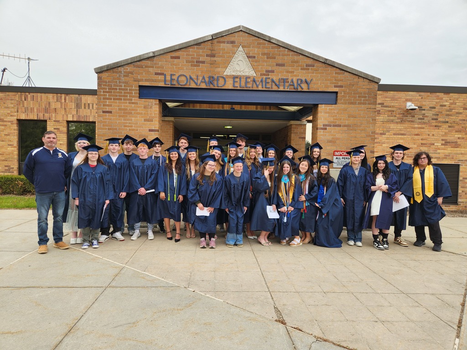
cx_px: 234
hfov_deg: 73.9
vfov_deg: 58.9
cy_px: 175
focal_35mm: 23
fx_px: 310
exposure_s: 1/569
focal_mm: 5.4
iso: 20
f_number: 1.8
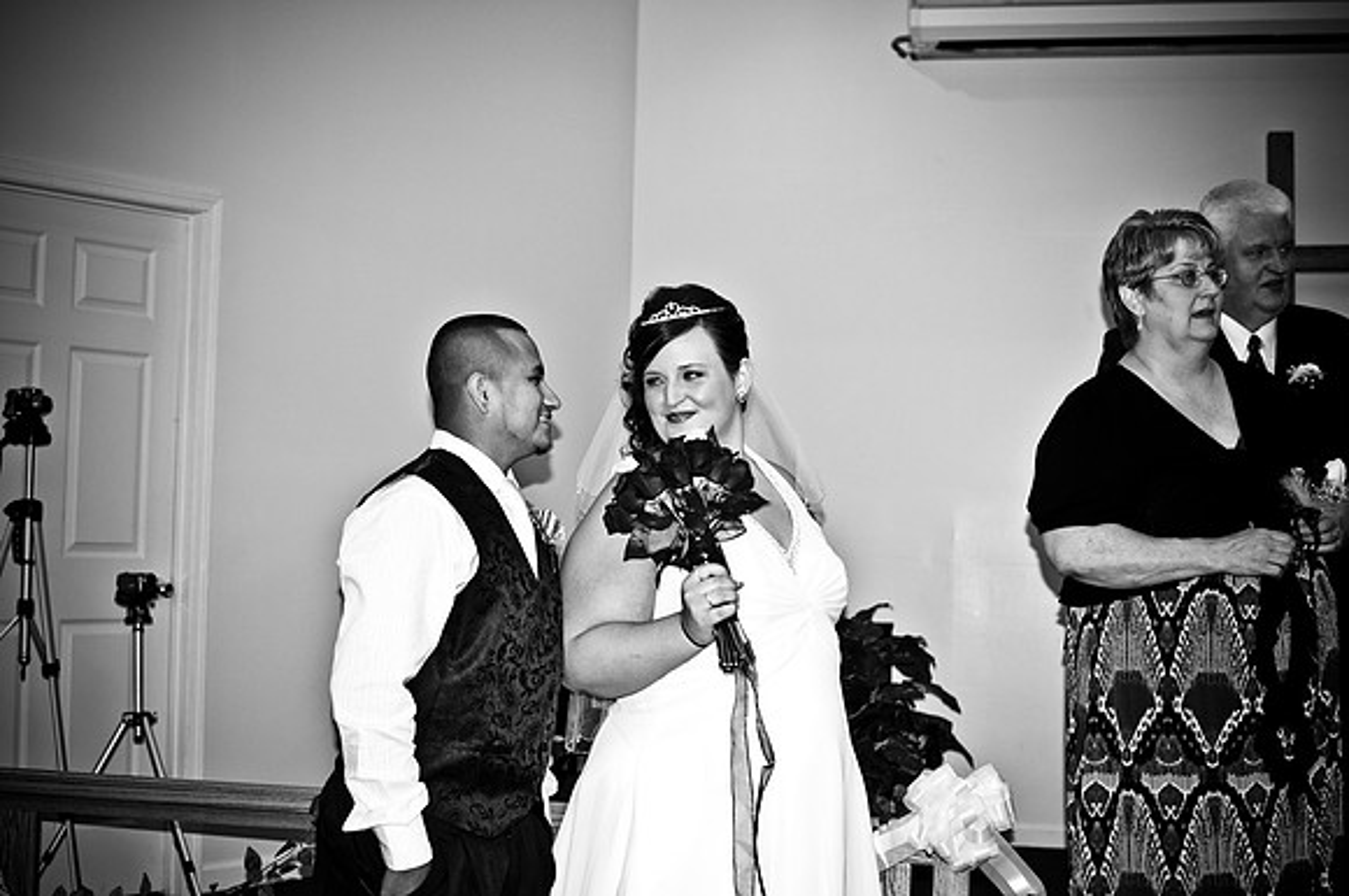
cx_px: 674
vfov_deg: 25.7
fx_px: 1965
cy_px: 448
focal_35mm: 52
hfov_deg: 37.9
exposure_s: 1/60
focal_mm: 35
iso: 200
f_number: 2.8
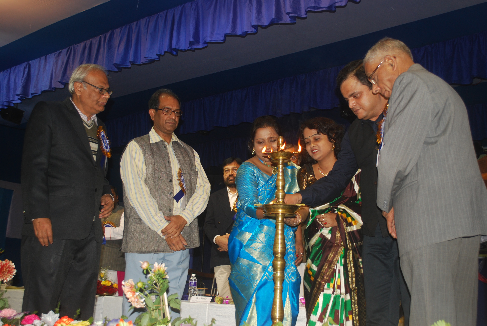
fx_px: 569
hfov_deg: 46.3
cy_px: 163
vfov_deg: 32.0
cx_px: 244
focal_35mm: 42
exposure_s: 1/60
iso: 320
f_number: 4.5
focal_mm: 28
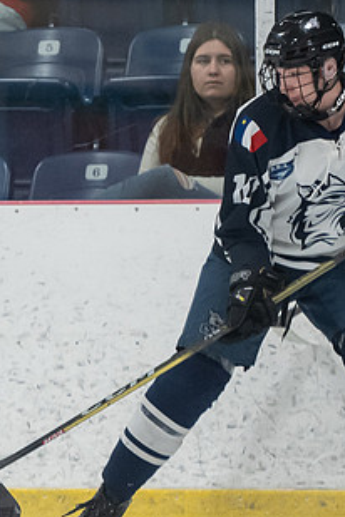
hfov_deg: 2.1
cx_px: 175
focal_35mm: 648
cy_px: 236
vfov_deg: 3.2
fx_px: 9314
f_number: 2.8
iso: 2500
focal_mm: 180
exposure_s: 1/1250
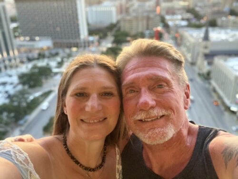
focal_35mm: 32
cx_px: 119
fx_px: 220
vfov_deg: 44.2
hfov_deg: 56.8
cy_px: 90
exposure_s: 1/40
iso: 320
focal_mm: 2.87
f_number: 2.2
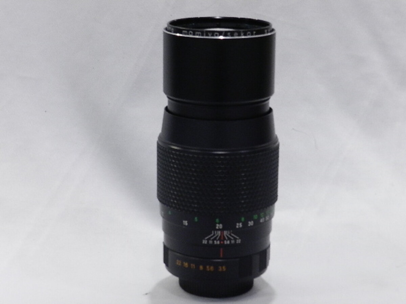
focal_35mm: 84
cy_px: 152
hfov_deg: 23.3
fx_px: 985
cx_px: 203
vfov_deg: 17.6
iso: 800
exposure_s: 1/80
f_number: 4.4
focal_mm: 14.9
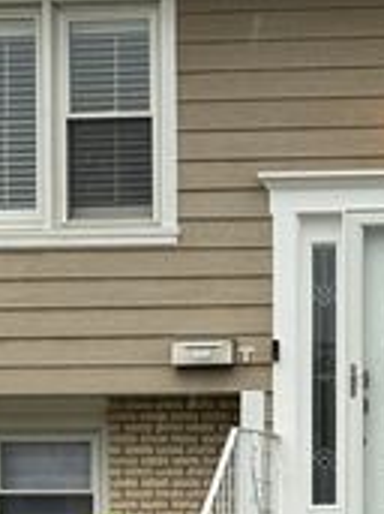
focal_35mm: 187
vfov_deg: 10.4
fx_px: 2769
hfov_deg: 7.9
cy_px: 639
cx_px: 384
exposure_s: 1/402
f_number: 1.78
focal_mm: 6.76
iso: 64
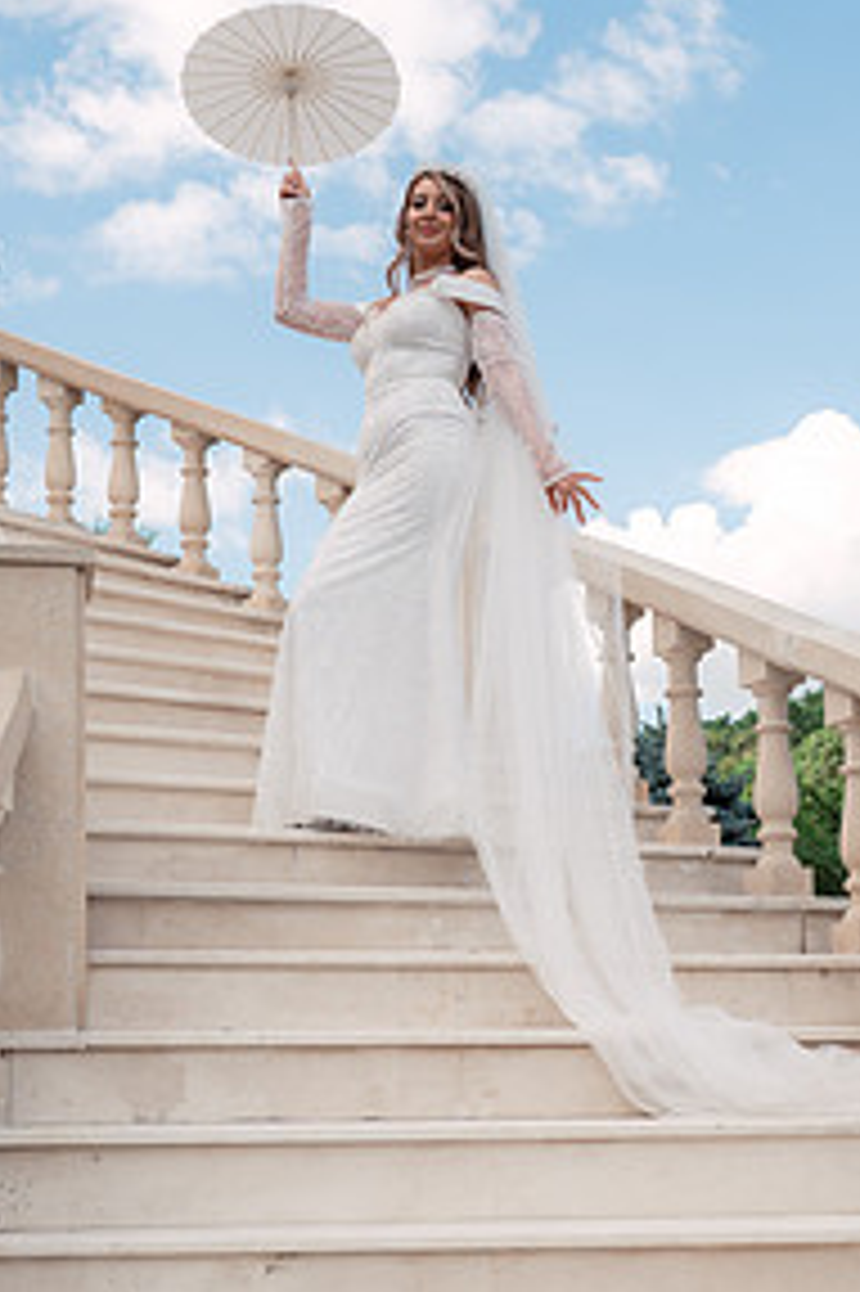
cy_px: 851
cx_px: 561
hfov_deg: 23.3
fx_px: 2081
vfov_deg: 34.2
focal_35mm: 58
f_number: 4.5
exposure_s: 1/500
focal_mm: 37
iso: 160
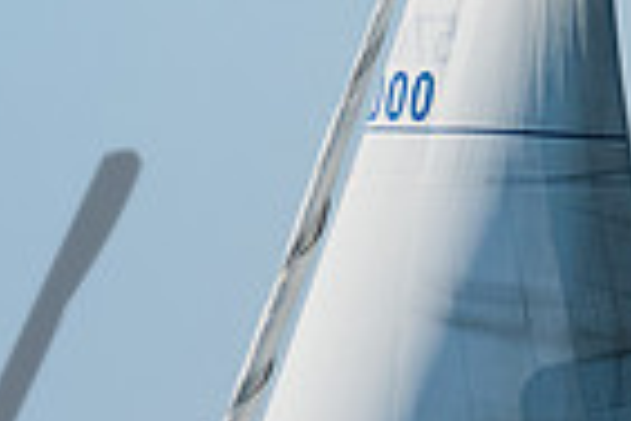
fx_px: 33686
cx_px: 712
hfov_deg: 1.1
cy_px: 138
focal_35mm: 1922
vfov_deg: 0.7
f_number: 6.3
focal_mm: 200
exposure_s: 1/500
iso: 160
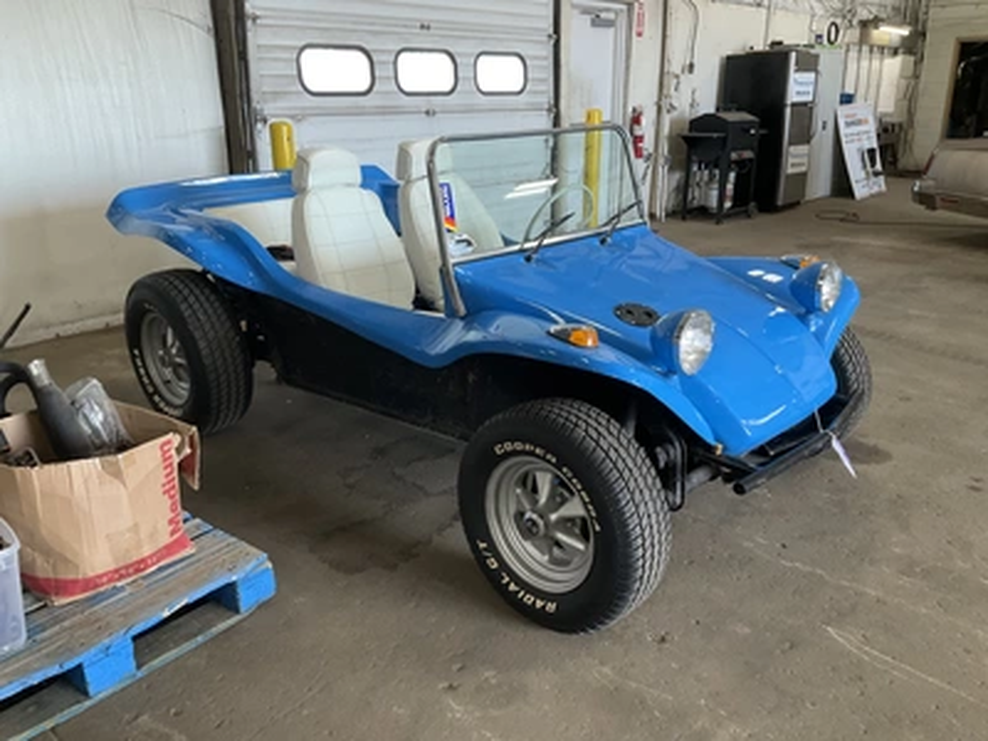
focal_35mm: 29
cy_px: 370
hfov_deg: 61.7
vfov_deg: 48.2
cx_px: 494
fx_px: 828
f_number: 1.8
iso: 80
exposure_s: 1/60
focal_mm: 3
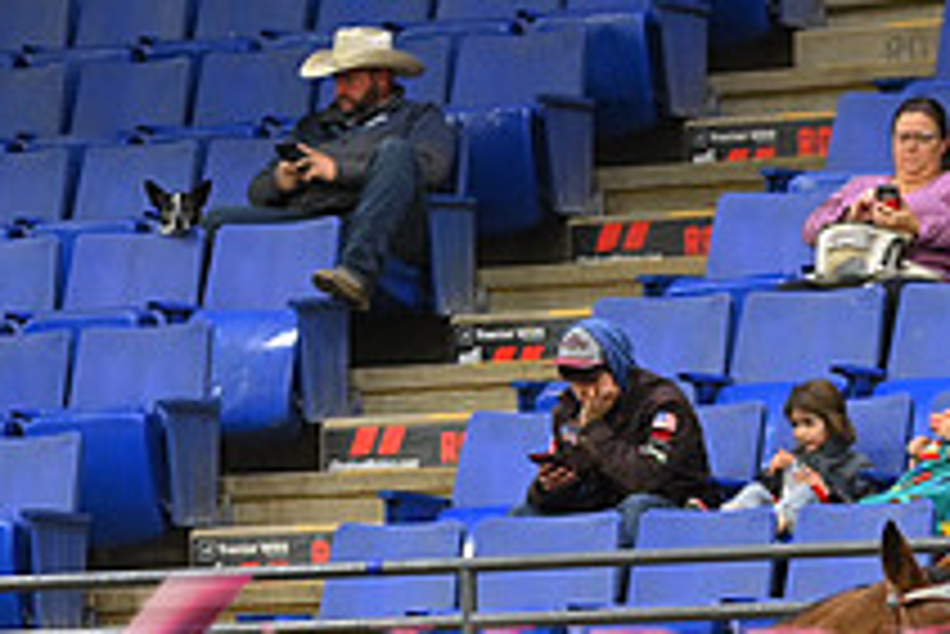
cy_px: 830
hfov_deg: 5.8
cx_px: 702
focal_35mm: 357
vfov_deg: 3.8
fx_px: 9427
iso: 3200
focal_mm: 130
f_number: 2.8
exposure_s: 1/400
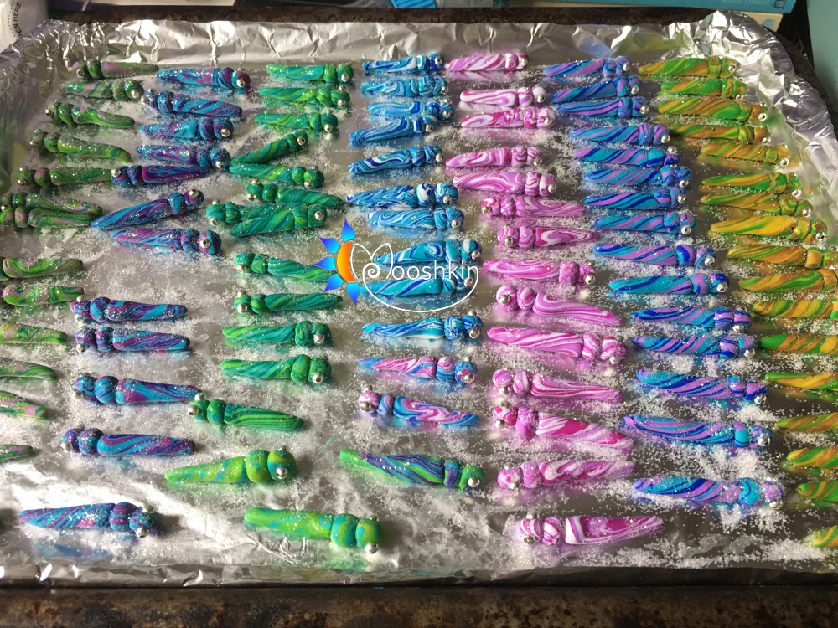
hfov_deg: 61.7
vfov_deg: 48.2
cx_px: 419
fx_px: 702
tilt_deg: -59.0
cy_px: 314
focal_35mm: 29
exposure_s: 1/30
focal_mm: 4.15
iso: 40
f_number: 2.2
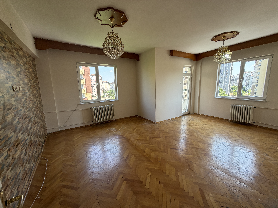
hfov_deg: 102.1
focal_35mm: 14
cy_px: 104
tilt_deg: -10.1
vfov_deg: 85.7
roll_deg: +1.6
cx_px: 139
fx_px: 112
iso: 50
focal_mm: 2.22
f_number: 2.2
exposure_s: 1/100
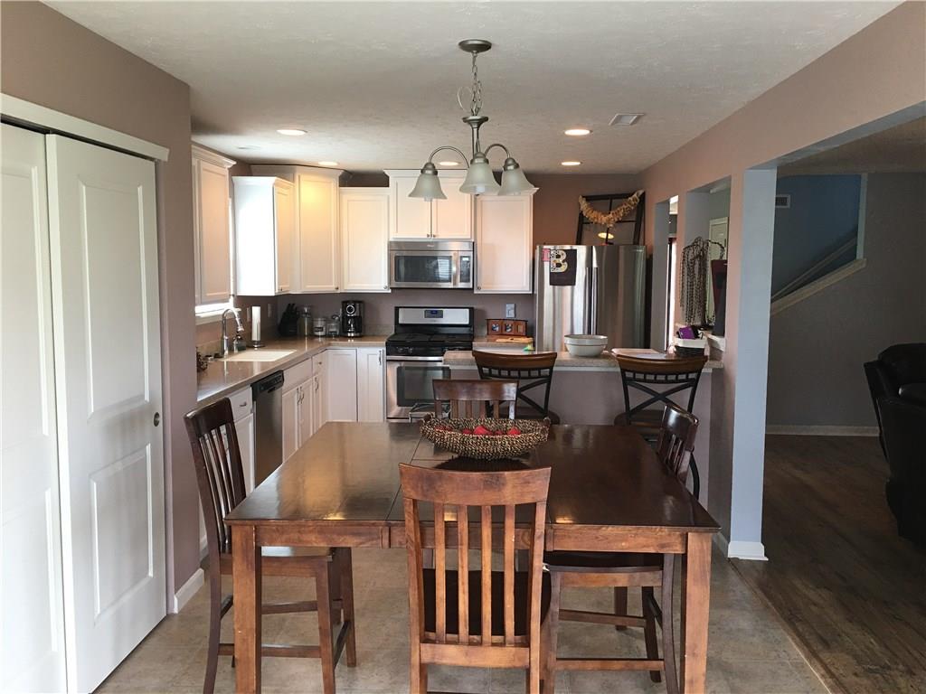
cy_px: 347
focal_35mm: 29
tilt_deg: -5.4
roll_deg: -0.8
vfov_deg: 48.2
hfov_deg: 61.7
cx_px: 463
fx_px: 776
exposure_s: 1/30
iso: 40
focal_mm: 4.15
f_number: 2.2
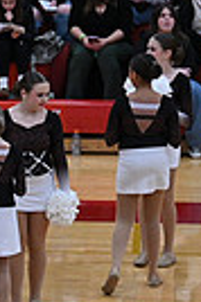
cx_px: -393
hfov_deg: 3.3
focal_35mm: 411
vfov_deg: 5.0
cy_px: 368
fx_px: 3451
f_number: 4
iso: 4000
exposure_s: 1/400
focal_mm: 95
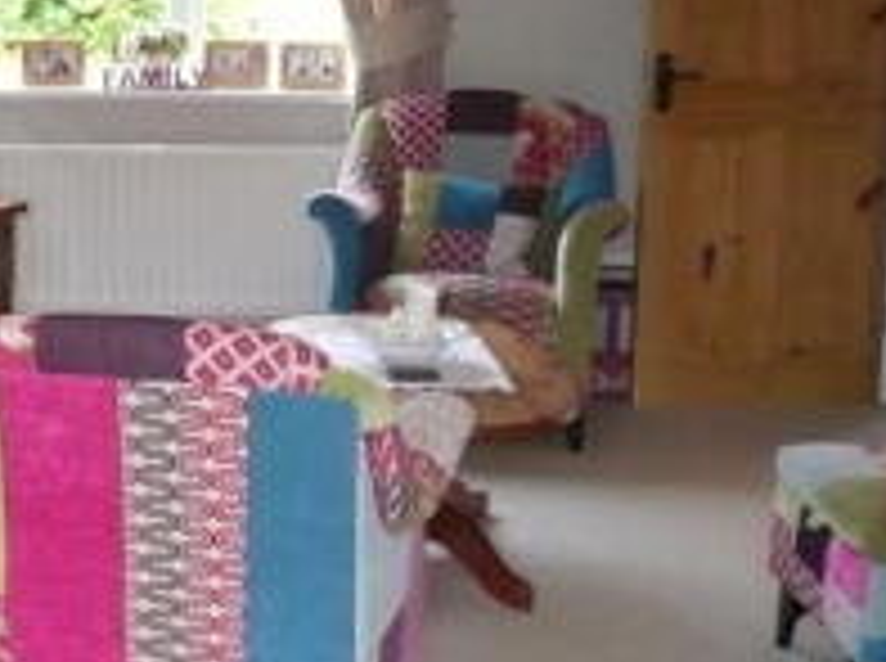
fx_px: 2121
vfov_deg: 17.7
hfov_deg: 22.7
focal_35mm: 83
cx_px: 7
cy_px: 349
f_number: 2.8
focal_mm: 4.6
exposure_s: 1/30
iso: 200
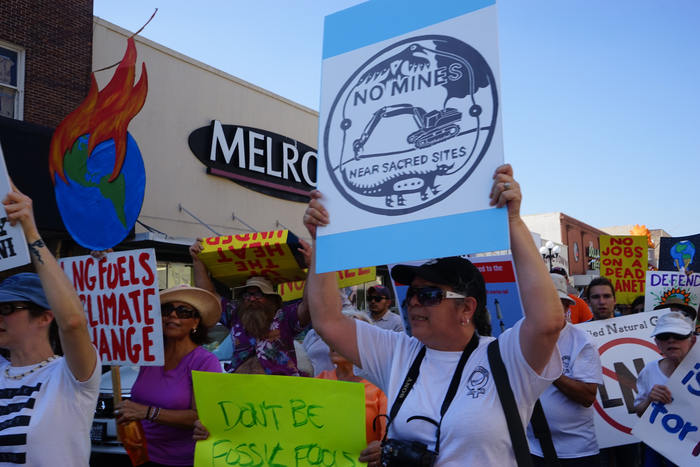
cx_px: 350
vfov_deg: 40.0
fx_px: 642
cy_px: 234
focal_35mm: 33
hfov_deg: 57.2
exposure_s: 1/100
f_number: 10
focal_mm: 33
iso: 100
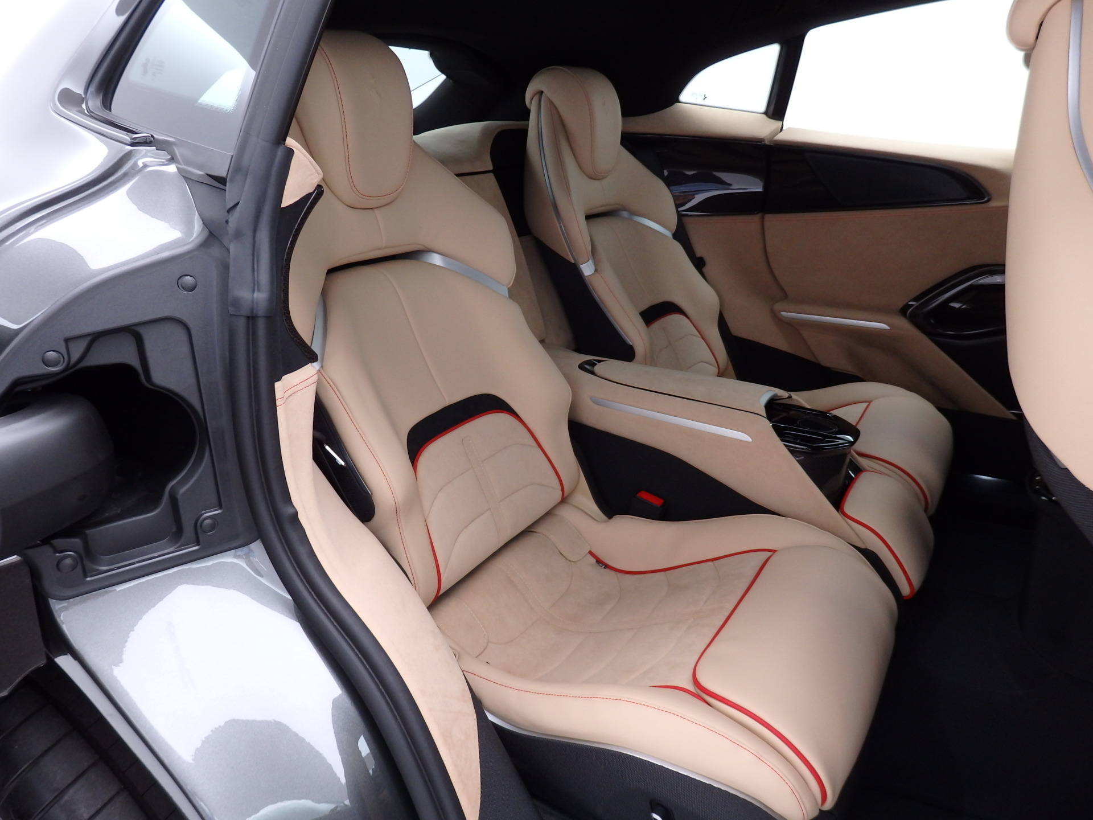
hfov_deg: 69.4
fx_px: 789
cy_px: 410
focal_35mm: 25
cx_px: 546
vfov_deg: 54.9
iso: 200
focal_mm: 4.5
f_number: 3
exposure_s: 1/30
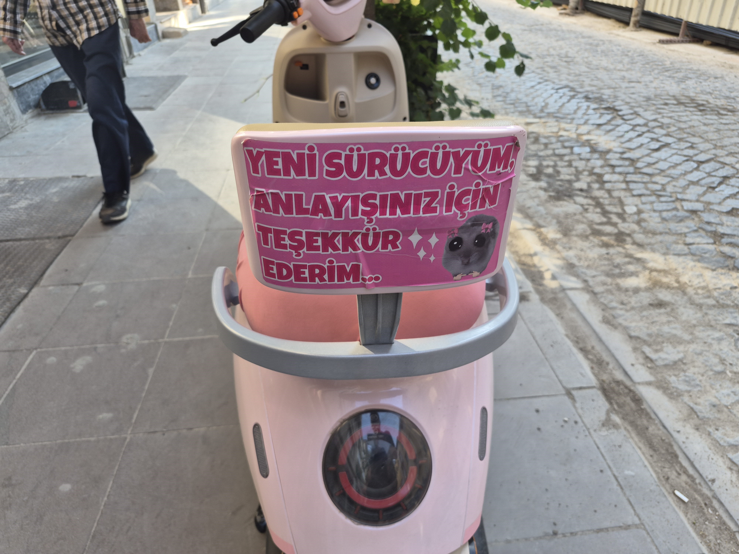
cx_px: 370
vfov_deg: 58.9
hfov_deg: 73.9
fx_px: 491
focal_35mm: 23
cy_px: 277
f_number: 1.8
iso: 40
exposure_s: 1/180
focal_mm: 5.4
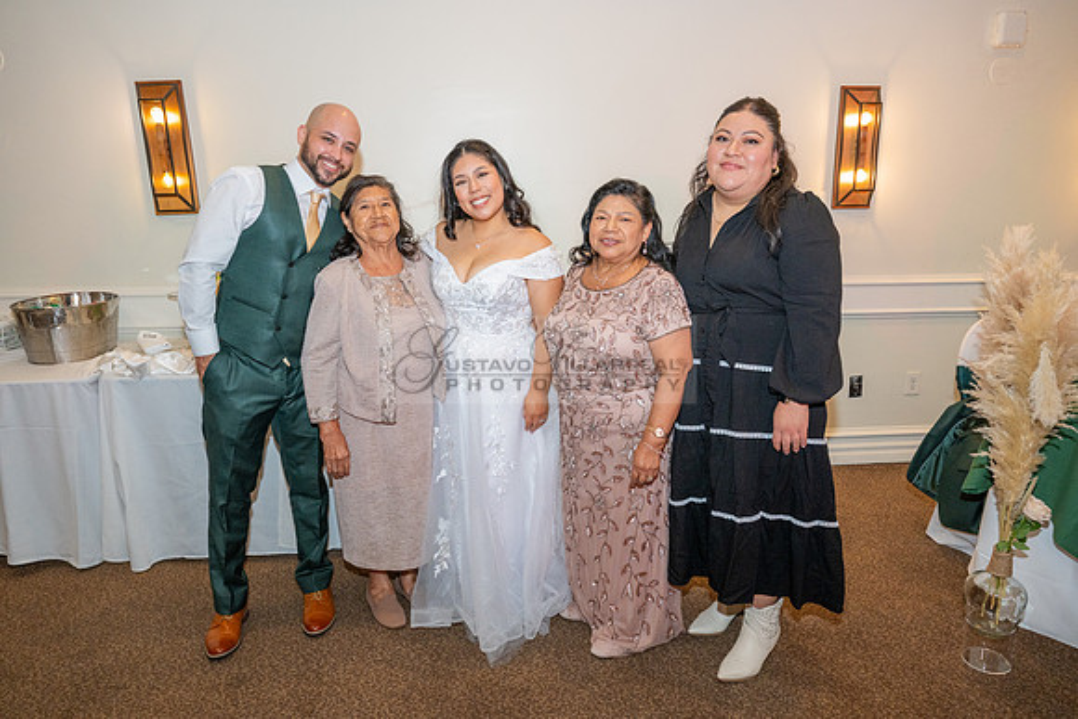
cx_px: 539
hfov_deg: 73.7
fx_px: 719
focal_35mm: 24
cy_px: 360
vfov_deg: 53.2
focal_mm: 24
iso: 1000
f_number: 5.6
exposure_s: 1/200
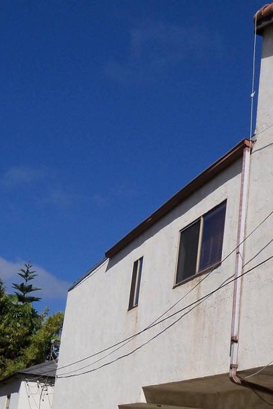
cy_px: 198
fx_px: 694
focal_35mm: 61
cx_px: 286
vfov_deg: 32.9
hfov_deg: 21.3
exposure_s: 1/800
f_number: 6.2
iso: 80
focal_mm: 6.2
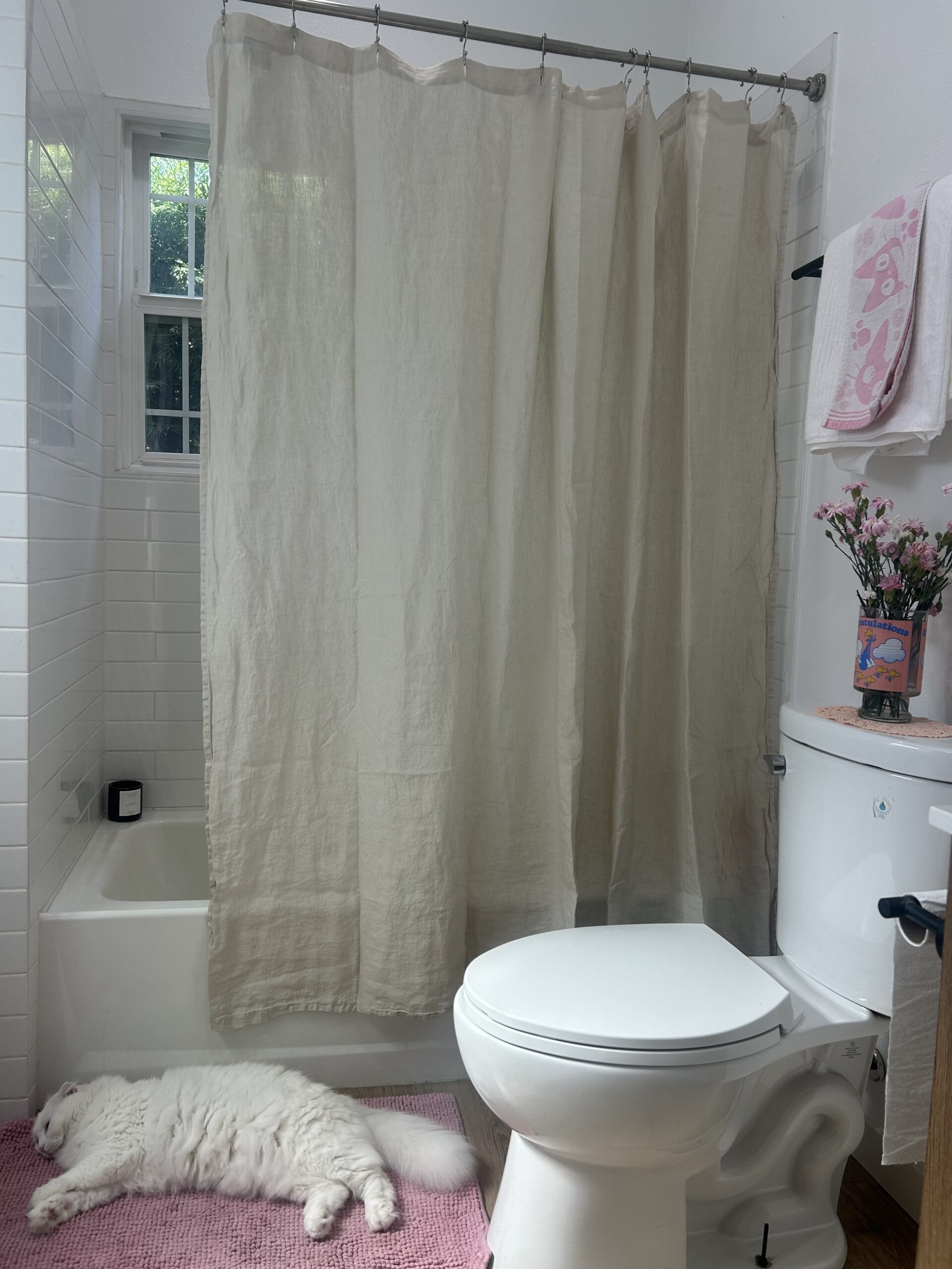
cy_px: 634
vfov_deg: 67.3
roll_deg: -2.6
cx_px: 476
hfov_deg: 53.1
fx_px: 953
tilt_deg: -5.2
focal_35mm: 26
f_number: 1.5
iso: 40
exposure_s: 1/120
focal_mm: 5.7
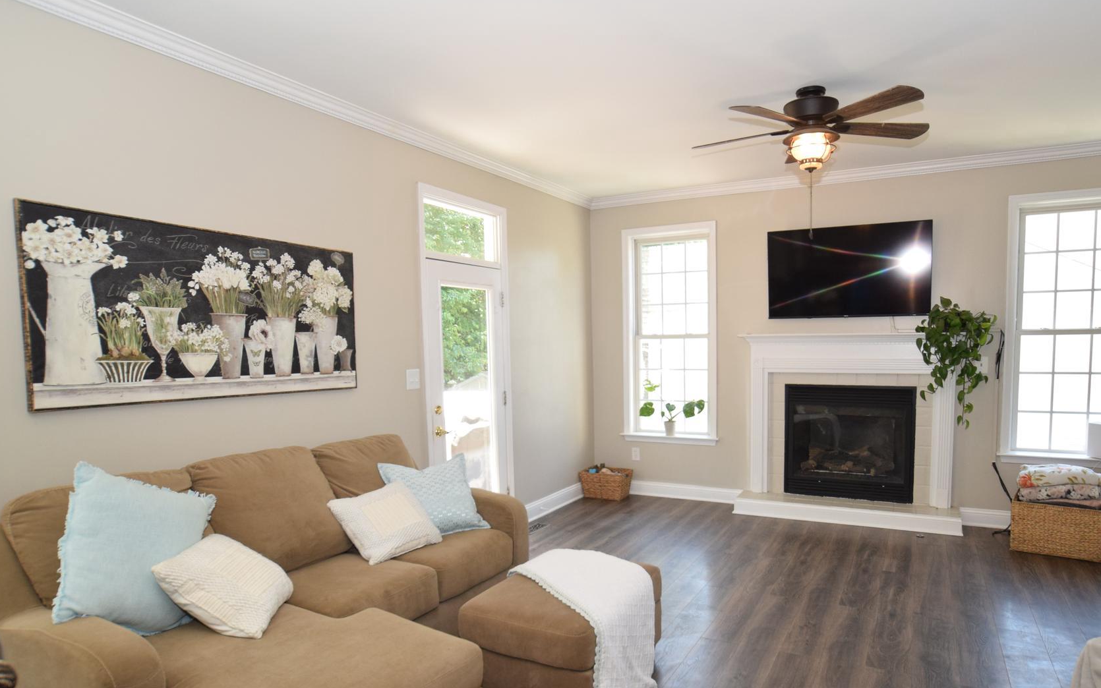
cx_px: 616
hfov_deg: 83.0
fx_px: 619
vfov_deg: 57.9
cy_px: 390
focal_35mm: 21
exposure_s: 1/125
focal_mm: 11
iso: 720
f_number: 5.6
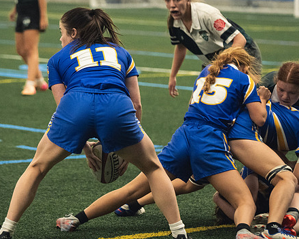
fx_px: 1805
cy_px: 113
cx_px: 122
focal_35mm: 204
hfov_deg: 9.5
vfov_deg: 7.6
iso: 9000
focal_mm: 110
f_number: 2.8
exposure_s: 1/500
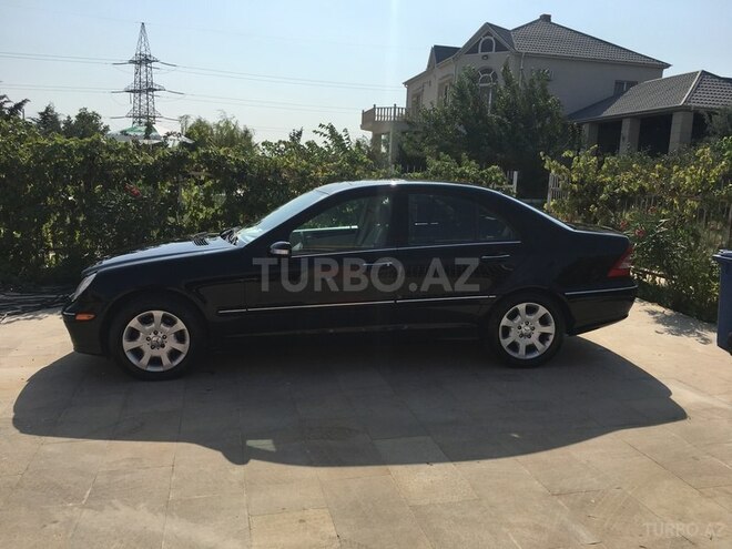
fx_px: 613
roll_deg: -3.4
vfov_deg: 48.2
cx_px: 366
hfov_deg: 61.7
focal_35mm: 29
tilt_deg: -7.3
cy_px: 274
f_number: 2.2
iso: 25
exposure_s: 1/2564
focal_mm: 4.15
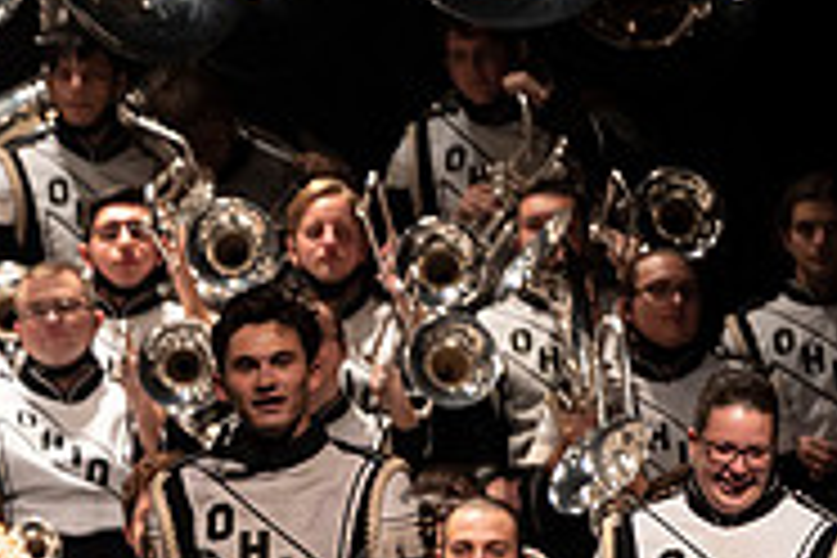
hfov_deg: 3.3
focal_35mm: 622
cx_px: -418
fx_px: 14460
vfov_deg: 2.2
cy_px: 477
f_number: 2.8
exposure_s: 1/500
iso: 2500
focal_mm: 200
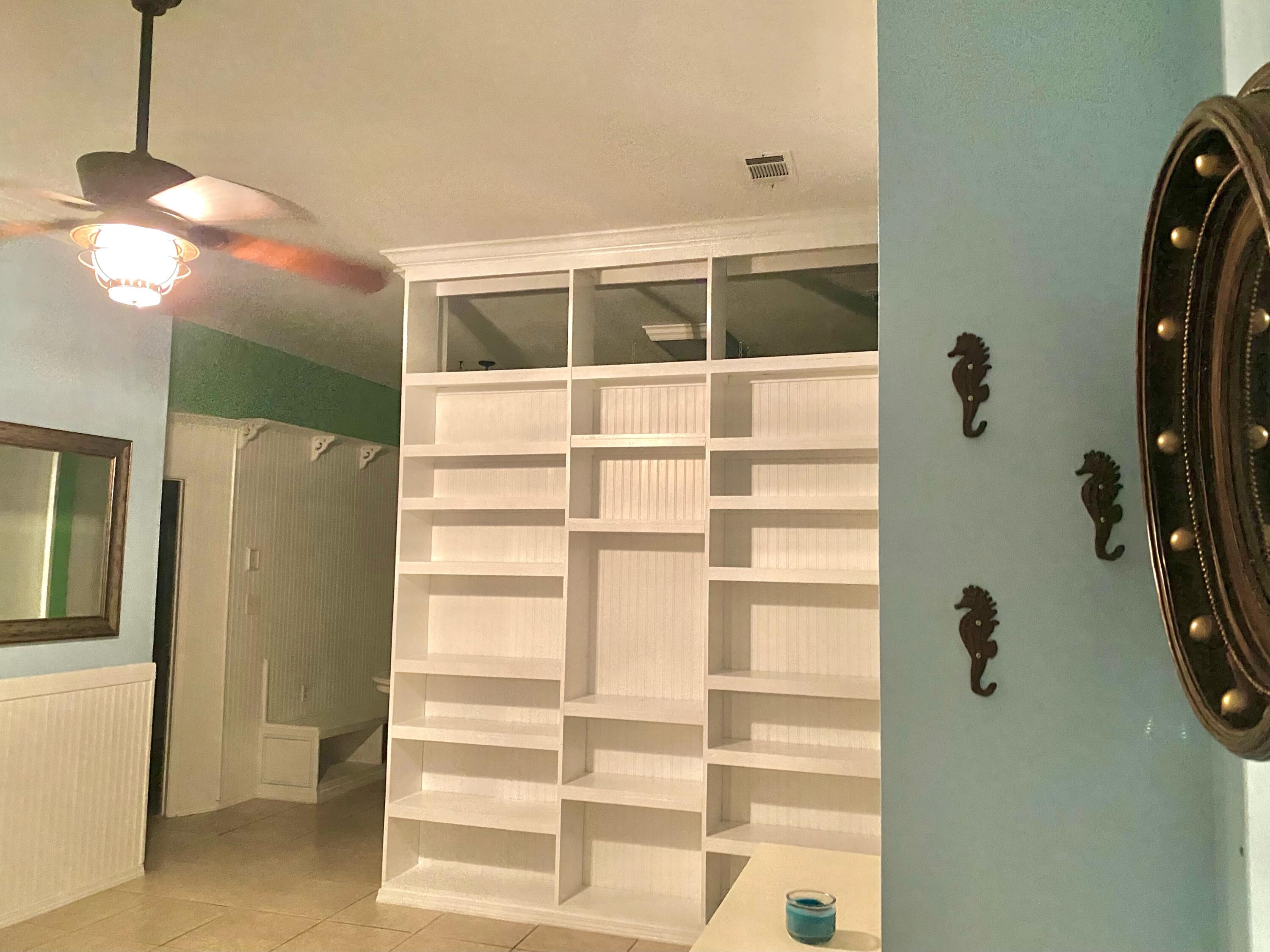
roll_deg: -1.4
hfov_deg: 67.3
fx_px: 954
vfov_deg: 53.1
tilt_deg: +3.8
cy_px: 476
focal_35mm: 26
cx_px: 635
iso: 1000
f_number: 1.8
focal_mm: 4.25
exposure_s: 1/30
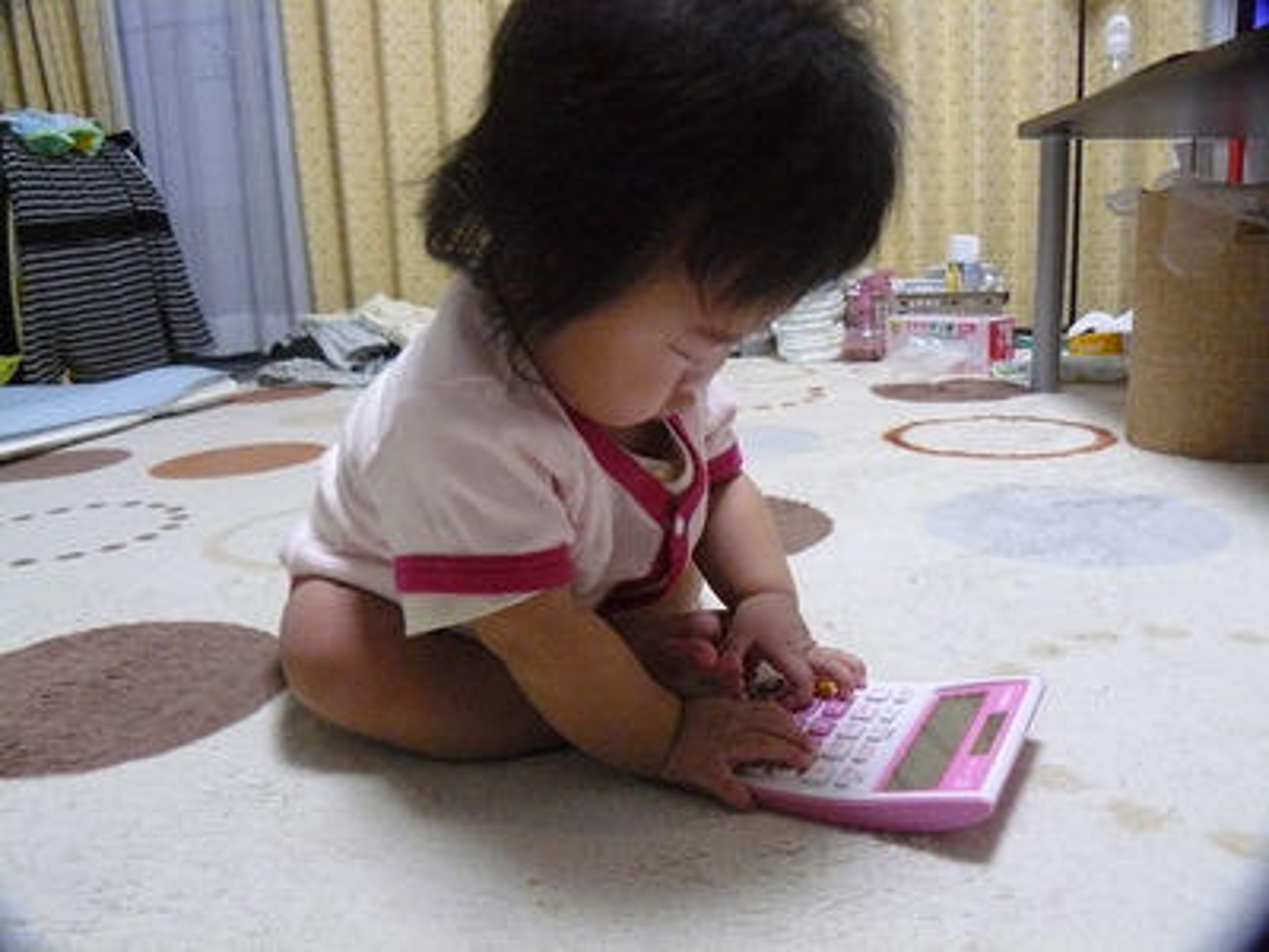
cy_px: 476
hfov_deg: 51.4
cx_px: 634
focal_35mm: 36
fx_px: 1320
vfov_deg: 39.7
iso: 400
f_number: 2.8
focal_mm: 6
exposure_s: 1/15
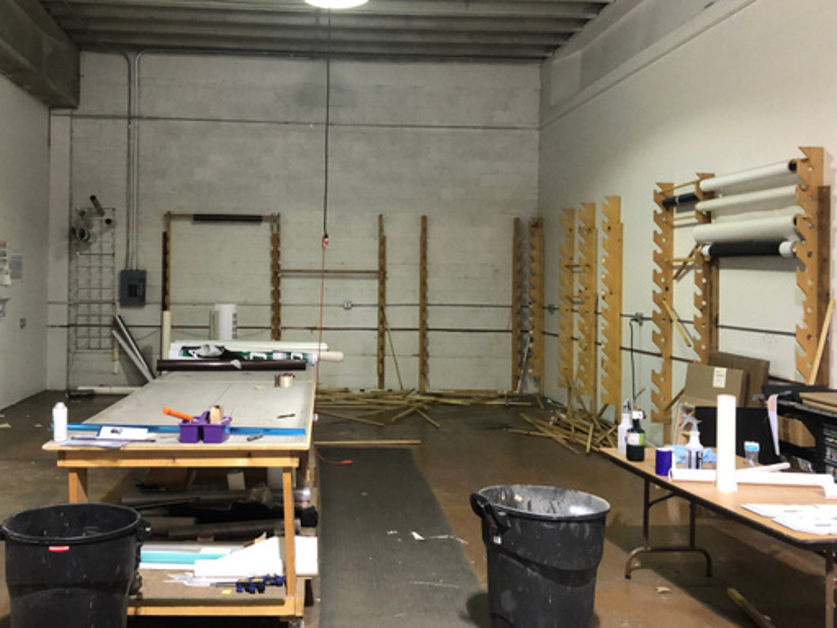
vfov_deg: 40.6
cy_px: 275
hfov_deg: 52.3
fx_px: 846
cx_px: 340
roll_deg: -2.0
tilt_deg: -2.2
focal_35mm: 35
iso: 200
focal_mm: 3.99
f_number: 1.8
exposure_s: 1/60
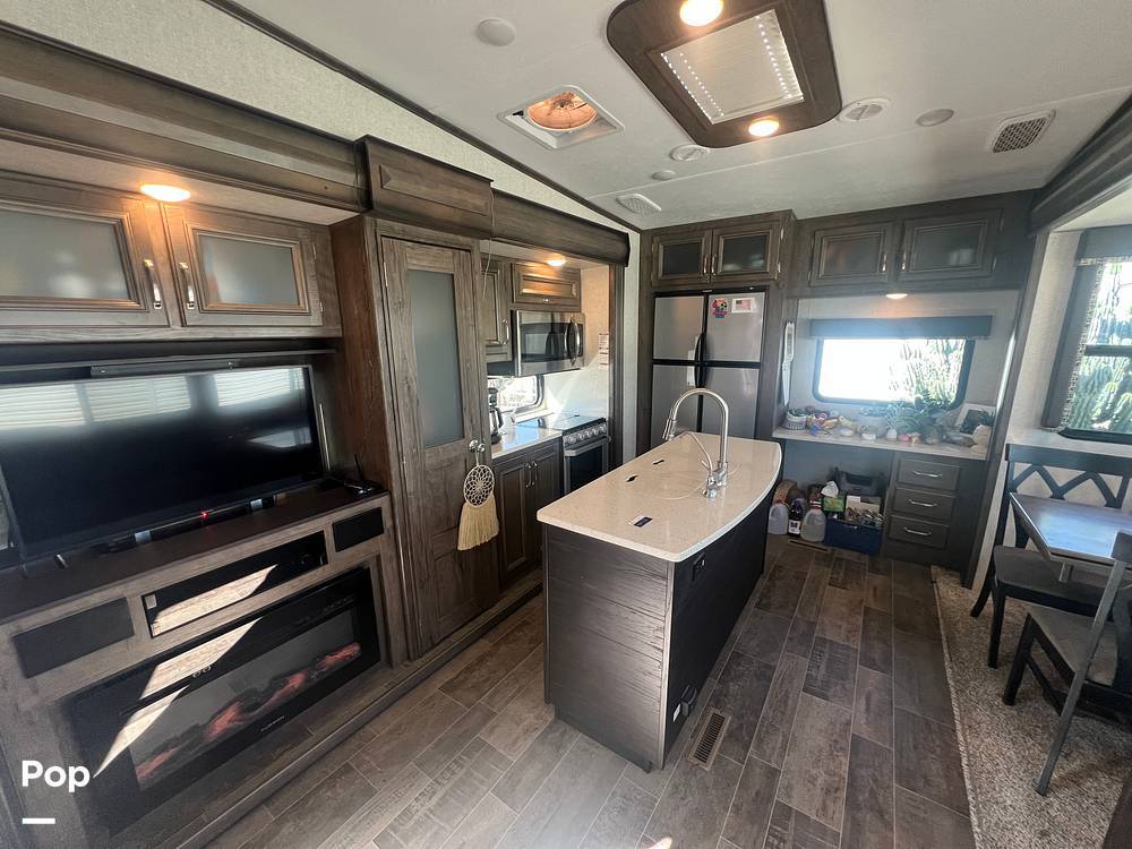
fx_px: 425
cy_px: 424
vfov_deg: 89.9
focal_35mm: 13
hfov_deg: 106.2
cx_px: 566
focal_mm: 1.57
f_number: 1.8
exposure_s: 1/99
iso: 200
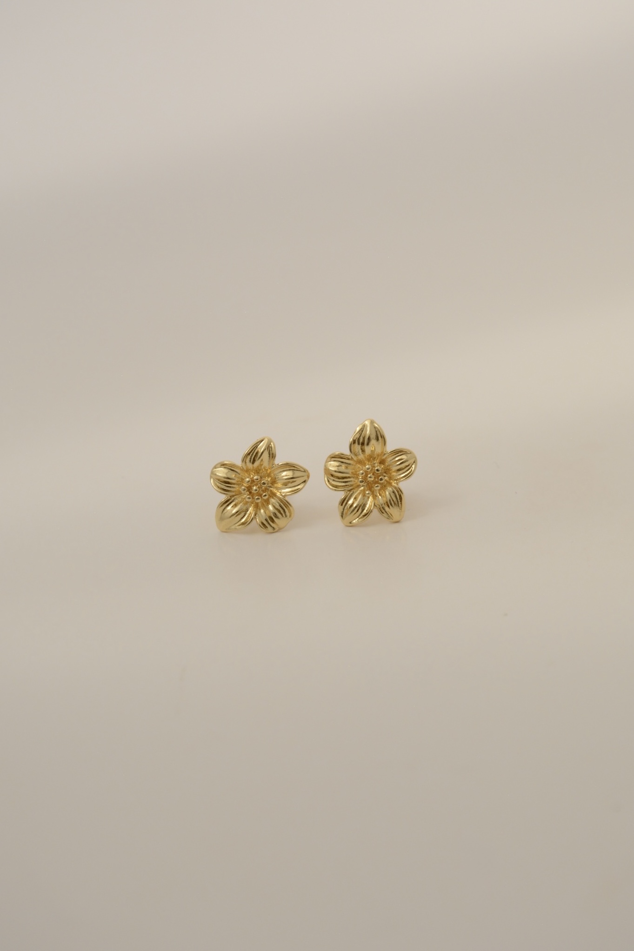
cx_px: 317
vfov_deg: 19.5
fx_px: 2774
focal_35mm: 105
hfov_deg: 13.0
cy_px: 476
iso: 500
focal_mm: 70
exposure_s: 1/1600
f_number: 10
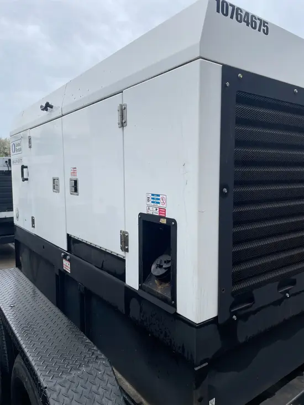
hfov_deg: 53.1
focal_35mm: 26
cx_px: 152
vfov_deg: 67.3
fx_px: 304
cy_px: 202
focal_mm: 4.2
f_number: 1.6
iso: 50
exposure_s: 1/1135
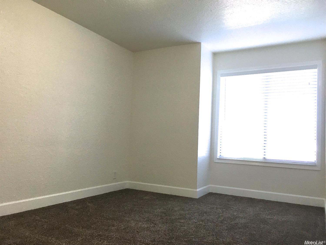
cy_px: 122
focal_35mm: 29
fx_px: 273
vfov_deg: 48.2
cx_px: 163
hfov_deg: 61.7
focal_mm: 4.15
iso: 40
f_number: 2.2
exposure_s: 1/30
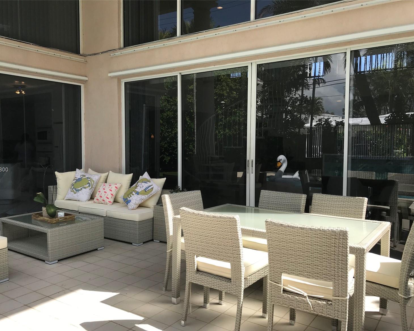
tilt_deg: -3.9
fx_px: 368
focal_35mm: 30
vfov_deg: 48.5
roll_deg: -0.8
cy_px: 170
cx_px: 191
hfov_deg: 58.7
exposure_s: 1/997
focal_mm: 3.99
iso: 20
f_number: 1.8
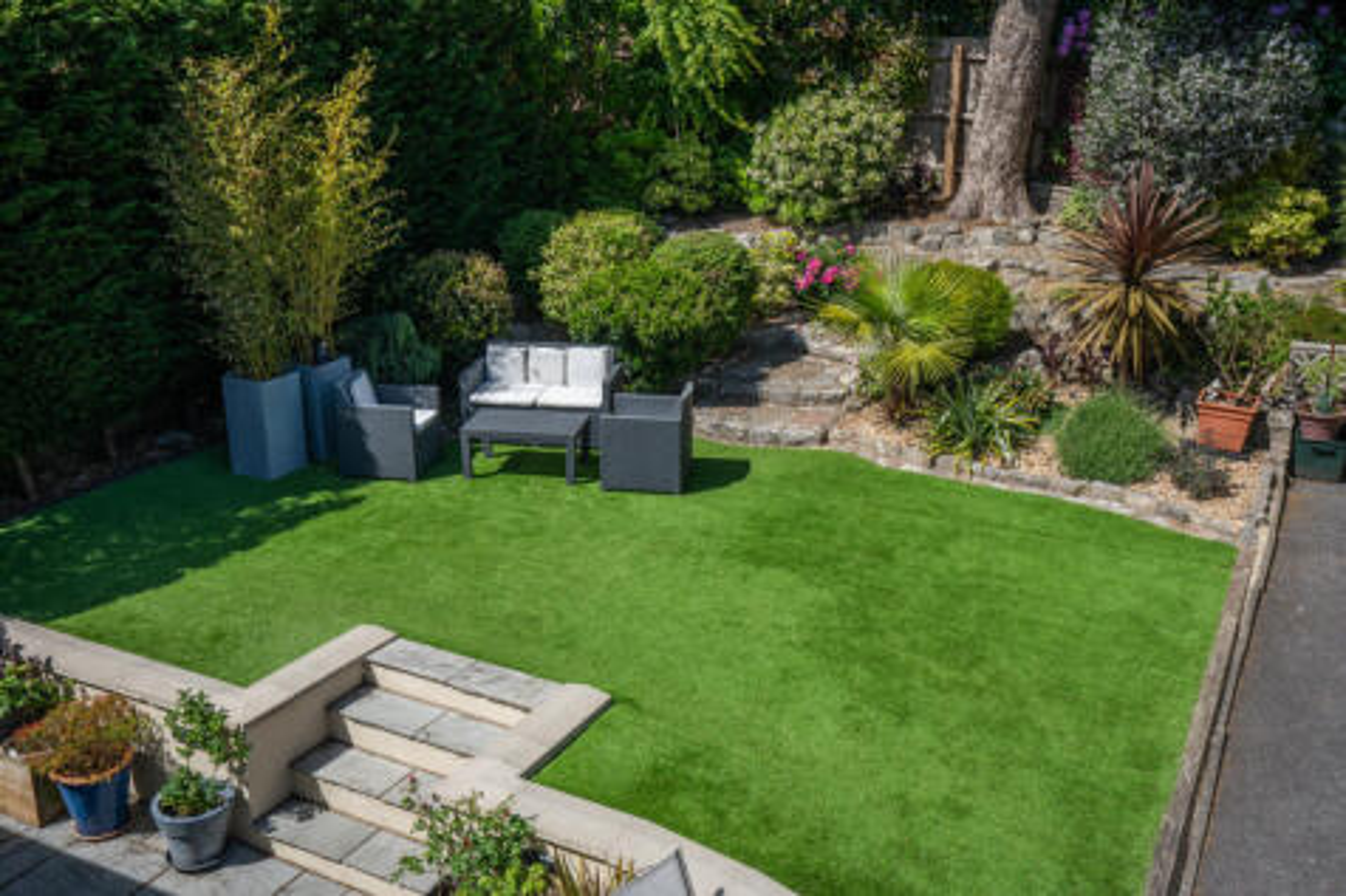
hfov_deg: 54.5
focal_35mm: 35
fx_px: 1308
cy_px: 448
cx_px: 673
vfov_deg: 37.8
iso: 200
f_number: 11
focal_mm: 35
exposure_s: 1/160
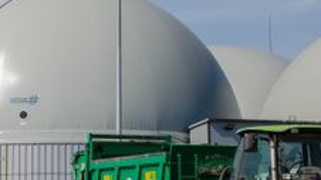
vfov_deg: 9.8
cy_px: 66
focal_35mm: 124
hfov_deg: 17.3
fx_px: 1057
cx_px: 182
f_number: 10
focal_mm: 35
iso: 100
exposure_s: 1/250
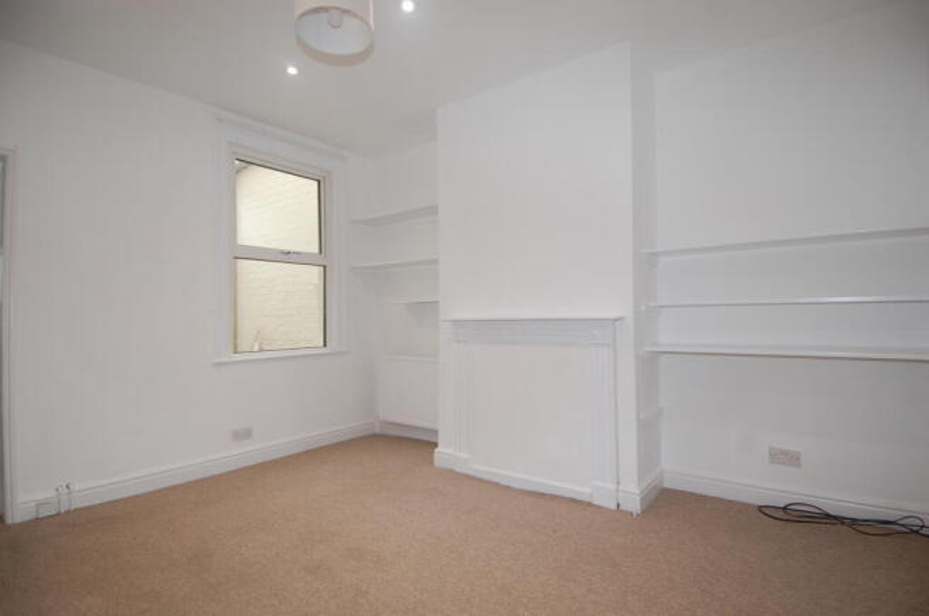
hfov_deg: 90.1
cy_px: 308
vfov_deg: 67.2
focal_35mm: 18
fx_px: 464
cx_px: 464
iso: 400
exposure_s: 1/80
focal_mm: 12
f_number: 4.5
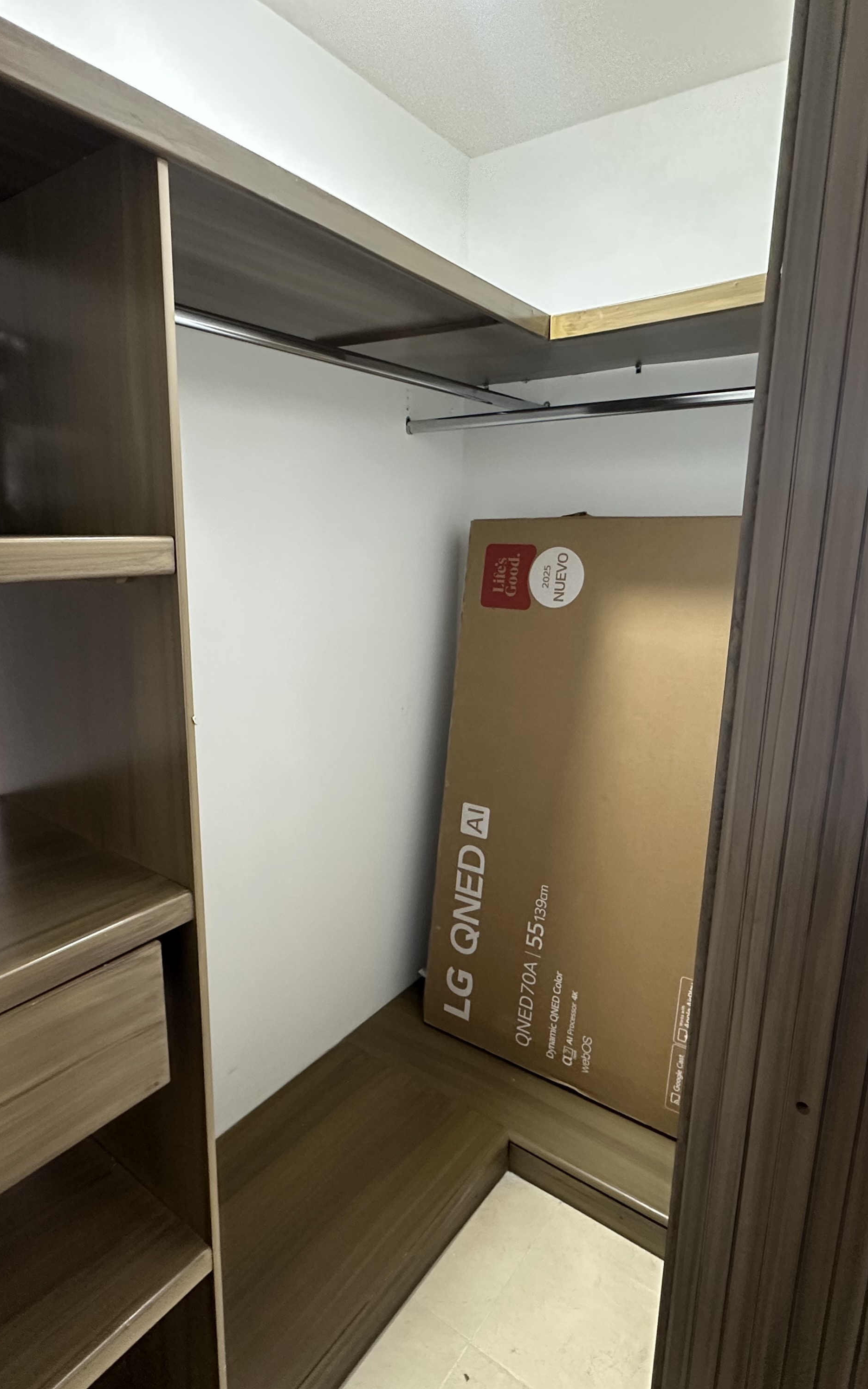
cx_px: 411
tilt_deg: -11.7
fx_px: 757
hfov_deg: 59.6
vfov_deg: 85.1
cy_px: 694
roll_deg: -1.3
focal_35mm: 20
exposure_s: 1/60
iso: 320
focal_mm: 2.22
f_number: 2.2
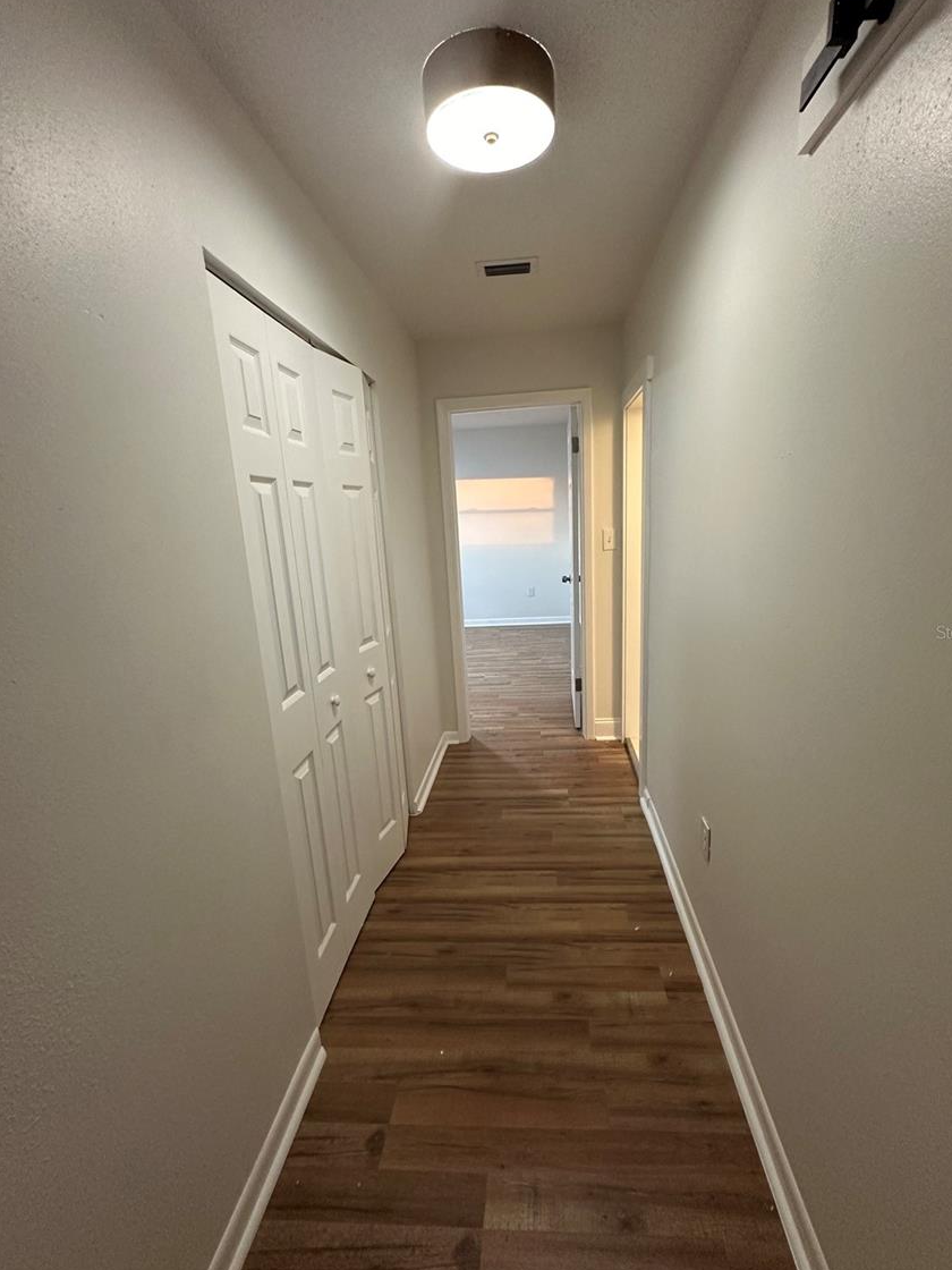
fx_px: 550
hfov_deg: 81.6
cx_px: 507
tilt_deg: -12.0
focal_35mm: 15
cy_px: 632
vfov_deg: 98.2
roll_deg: +2.1
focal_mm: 2.22
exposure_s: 1/60
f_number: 2.2
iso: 400
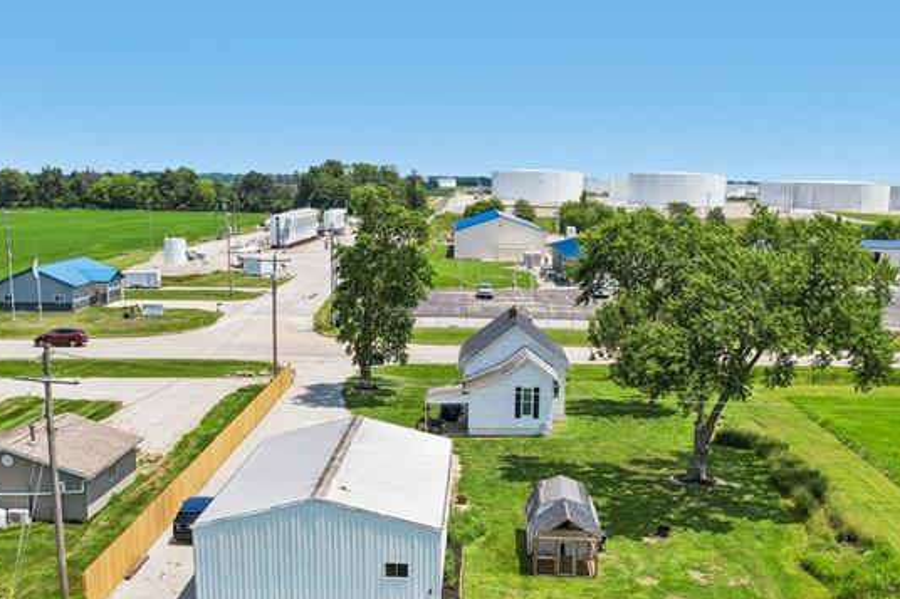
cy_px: 450
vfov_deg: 31.3
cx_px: 485
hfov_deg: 46.4
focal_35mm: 42
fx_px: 1050
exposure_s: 1/2500
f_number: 2.8
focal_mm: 8.4
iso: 110
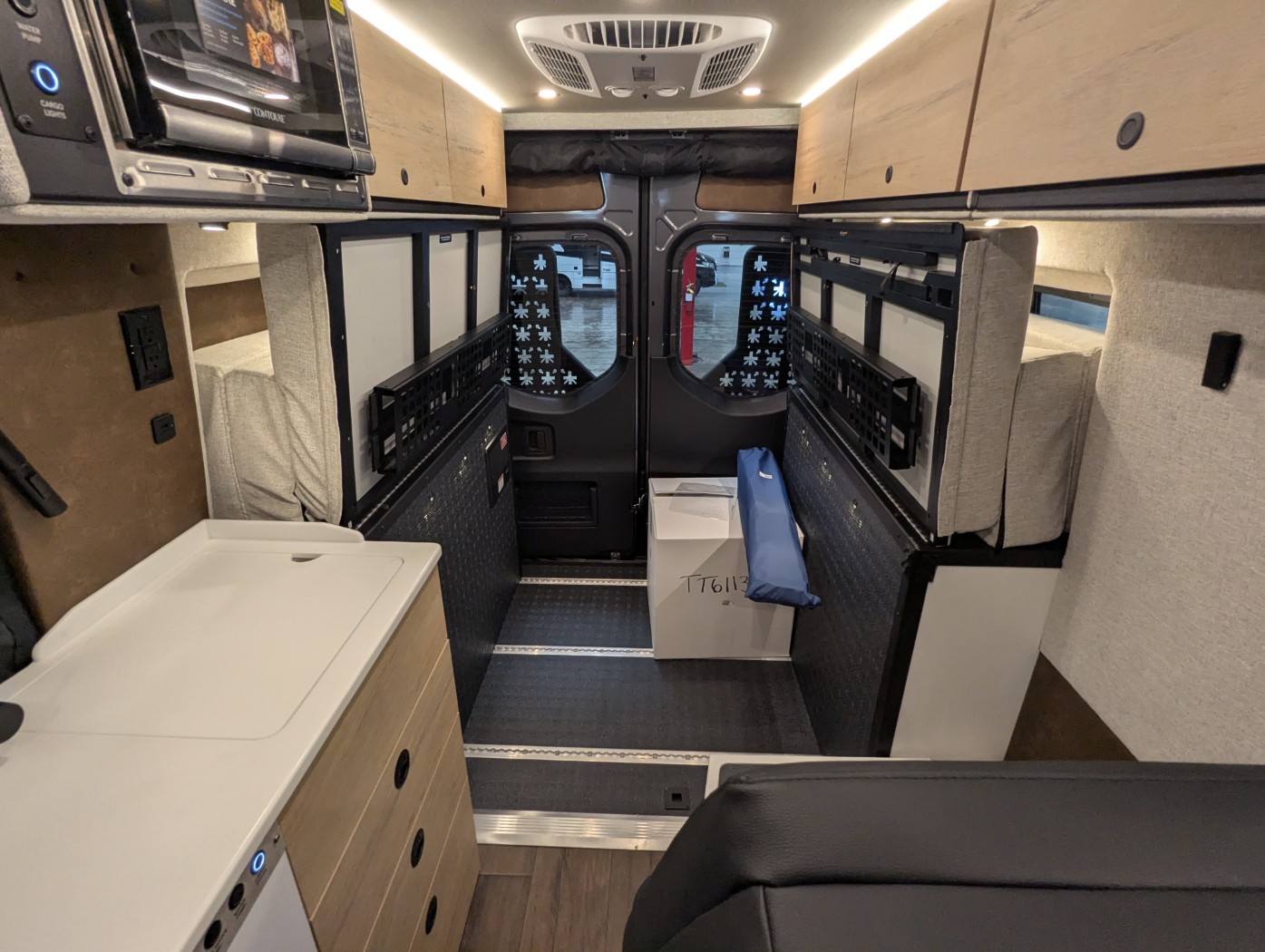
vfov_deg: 78.2
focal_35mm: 16
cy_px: 476
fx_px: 585
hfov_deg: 94.4
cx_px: 632
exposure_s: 1/57.8
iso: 203
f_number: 2.2
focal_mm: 2.35
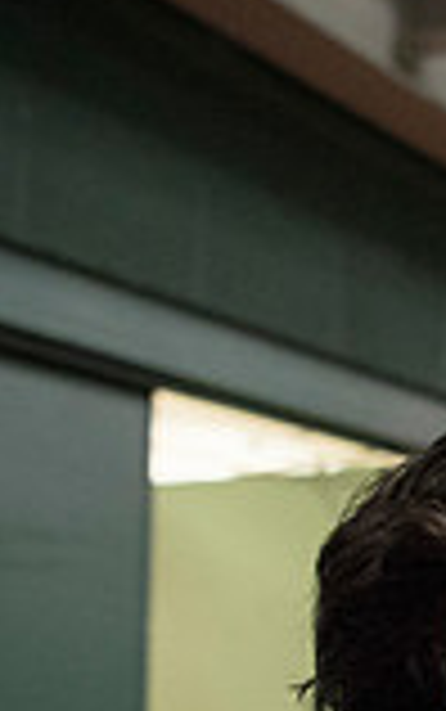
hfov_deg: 12.4
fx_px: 1883
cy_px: 767
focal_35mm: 97
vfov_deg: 20.5
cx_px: 797
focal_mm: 26
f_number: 3.2
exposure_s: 1/200
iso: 3200
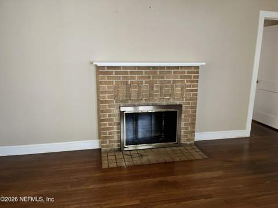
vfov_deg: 53.0
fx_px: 209
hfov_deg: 67.4
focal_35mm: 26
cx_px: 139
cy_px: 104
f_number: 1.6
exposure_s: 1/30
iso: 640
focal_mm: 5.1
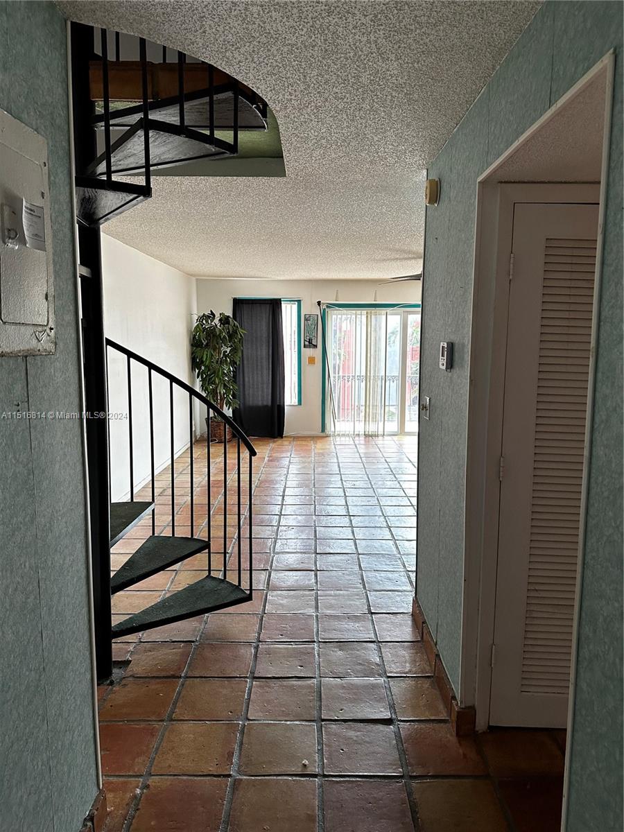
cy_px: 416
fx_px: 577
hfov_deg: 56.8
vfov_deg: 71.6
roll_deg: +0.1
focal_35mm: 24
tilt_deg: -4.7
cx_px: 312
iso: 200
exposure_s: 1/121
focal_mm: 6.86
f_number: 1.78
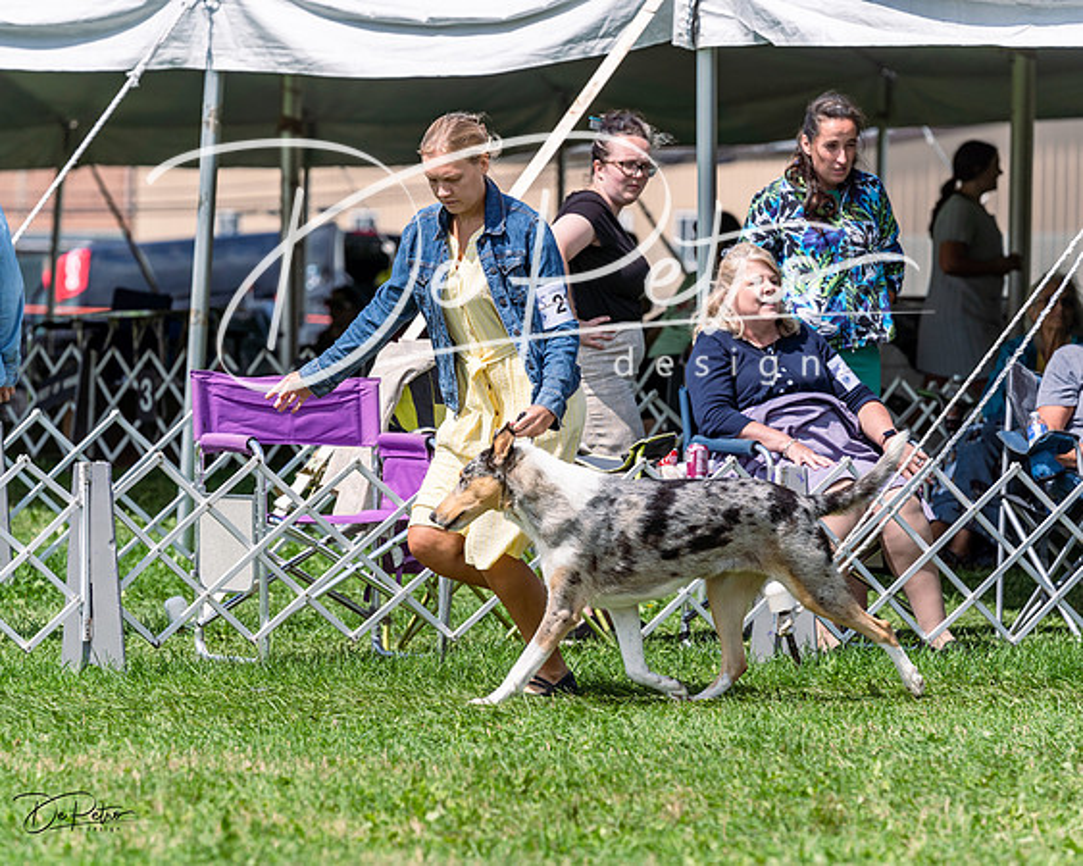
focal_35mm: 225
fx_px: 7217
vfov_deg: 6.9
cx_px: 542
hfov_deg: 8.6
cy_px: 433
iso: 100
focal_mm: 200
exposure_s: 1/1000
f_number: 5
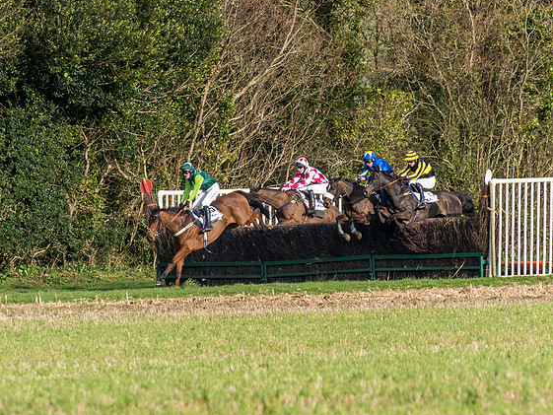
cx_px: 207
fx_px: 15180
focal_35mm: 950
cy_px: 252
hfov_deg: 2.1
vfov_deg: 1.6
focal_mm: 280
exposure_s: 1/800
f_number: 5.6
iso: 200
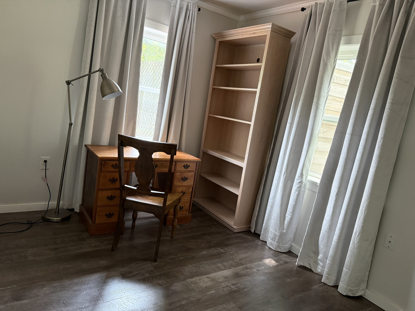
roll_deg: -9.2
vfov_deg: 56.8
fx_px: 288
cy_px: 156
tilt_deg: -8.9
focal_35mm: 24
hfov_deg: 71.6
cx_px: 208
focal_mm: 6.76
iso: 320
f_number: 1.78
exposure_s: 1/60
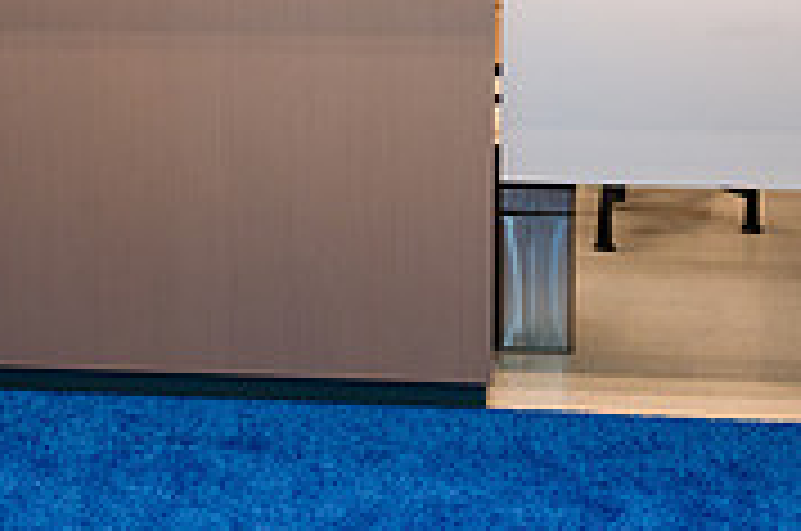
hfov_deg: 20.6
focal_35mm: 98
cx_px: 176
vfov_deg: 13.4
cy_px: -153
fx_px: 2177
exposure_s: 1/200
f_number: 3.2
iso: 400
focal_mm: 29.5
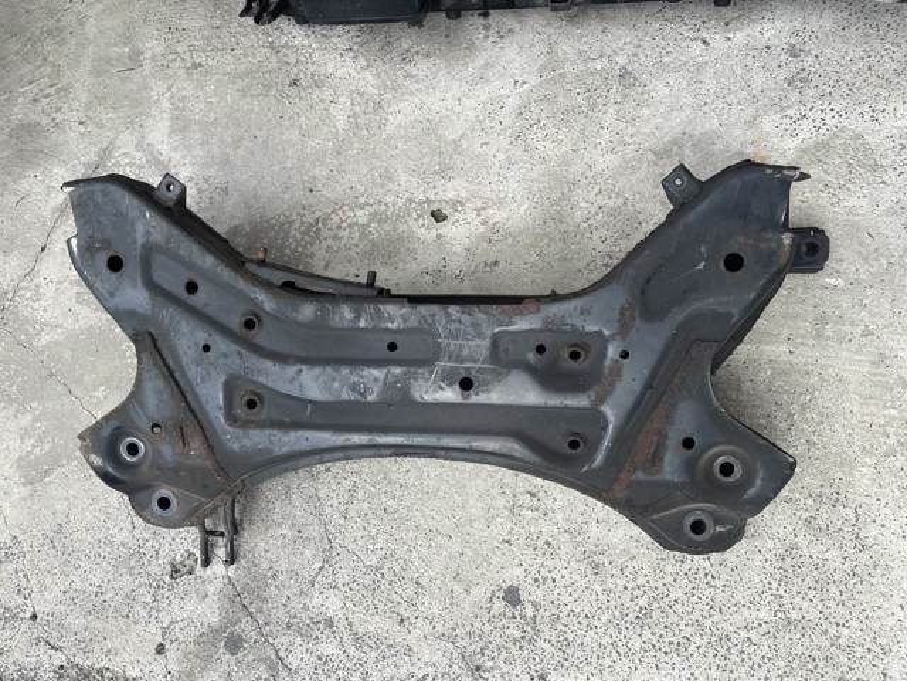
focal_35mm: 26
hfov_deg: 67.3
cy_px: 340
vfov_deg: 53.1
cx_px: 454
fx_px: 681
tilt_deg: -70.8
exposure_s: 1/1175
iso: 50
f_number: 1.6
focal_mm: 5.1
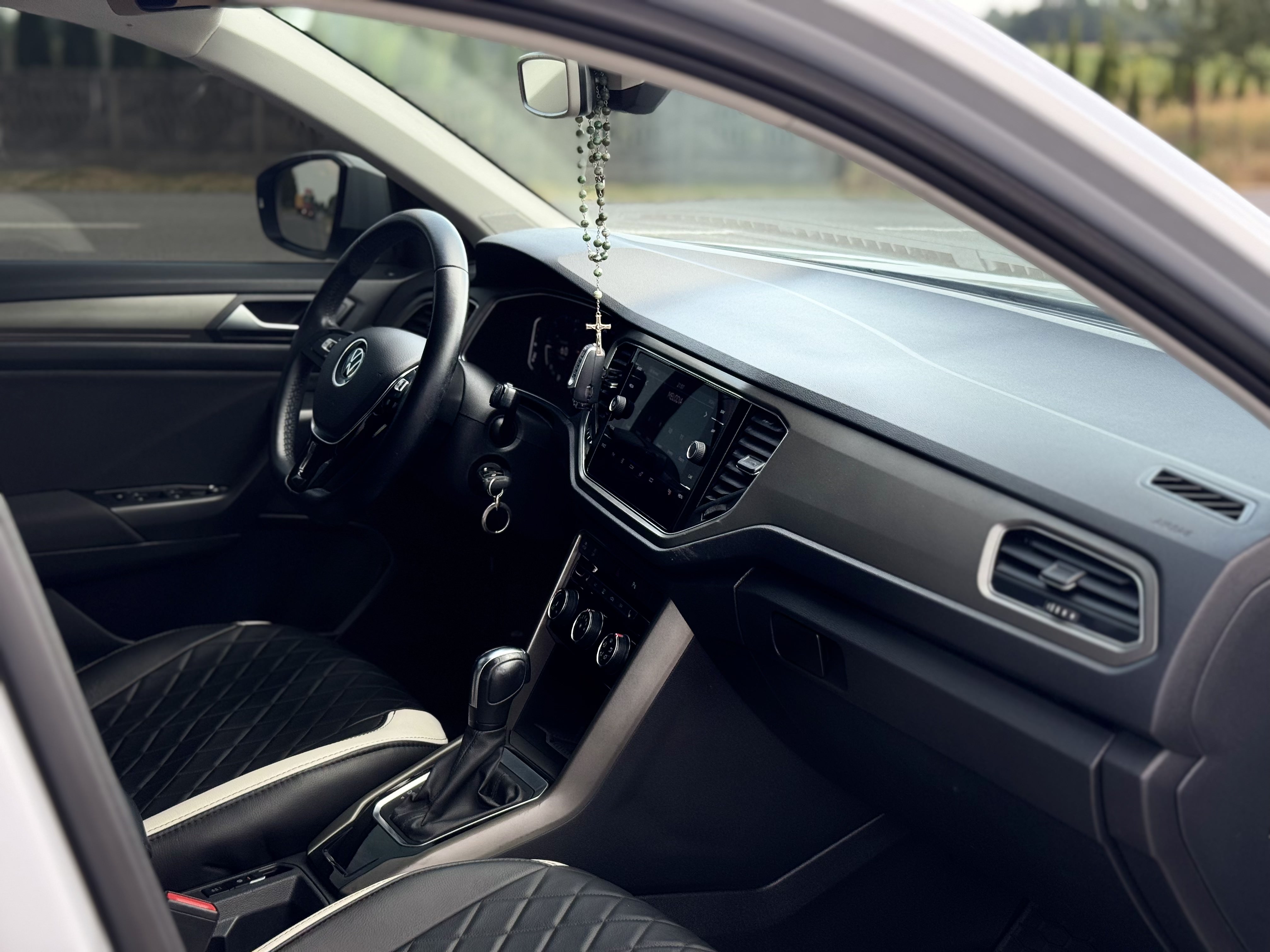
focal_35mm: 48
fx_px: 1761
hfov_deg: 39.7
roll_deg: -0.4
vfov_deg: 30.3
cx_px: 635
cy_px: 476
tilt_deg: -13.2
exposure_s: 1/1094
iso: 64
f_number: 1.78
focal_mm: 6.76
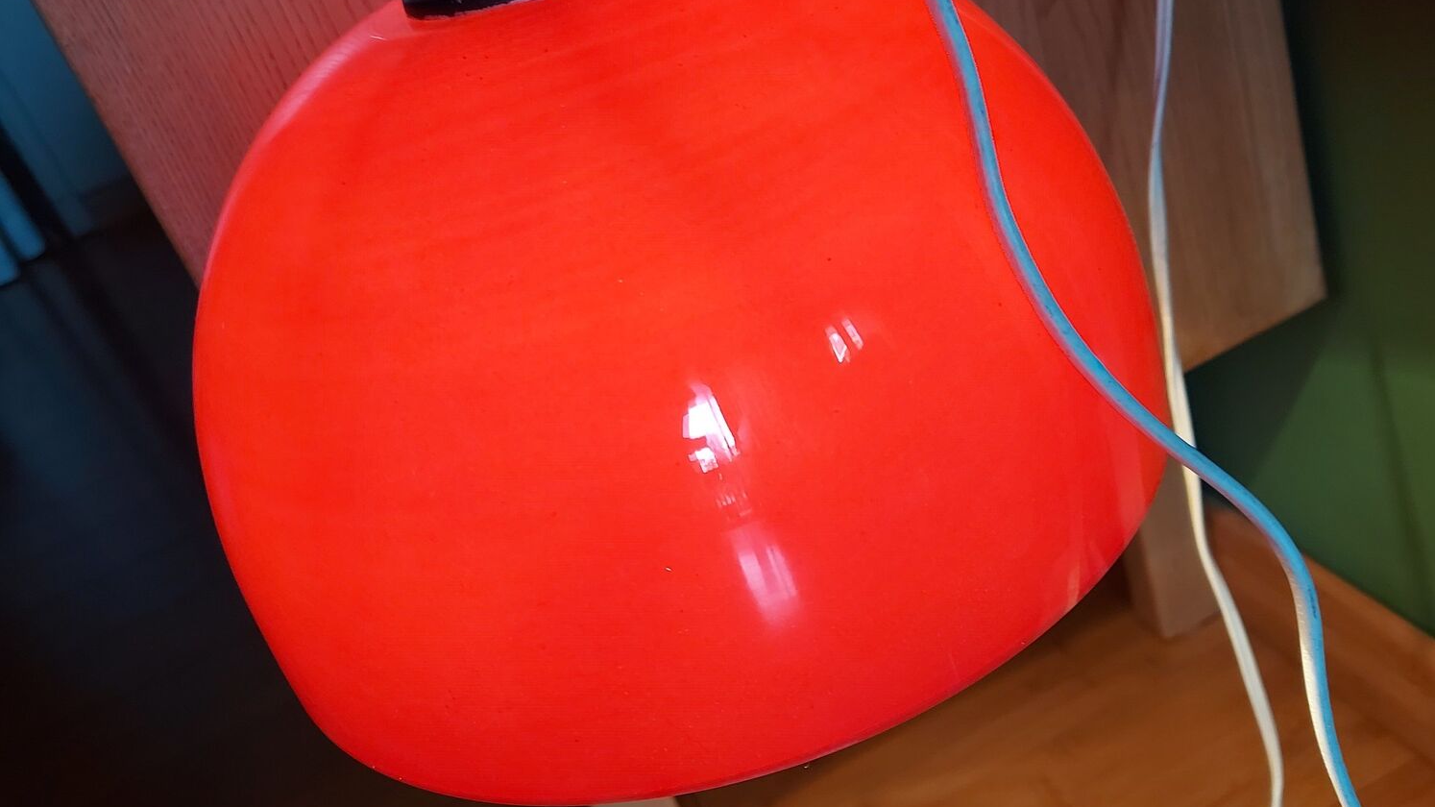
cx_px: 719
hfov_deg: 56.6
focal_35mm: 35
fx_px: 1332
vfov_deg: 33.7
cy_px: 413
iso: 125
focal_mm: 5.23
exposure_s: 1/60
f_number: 1.8
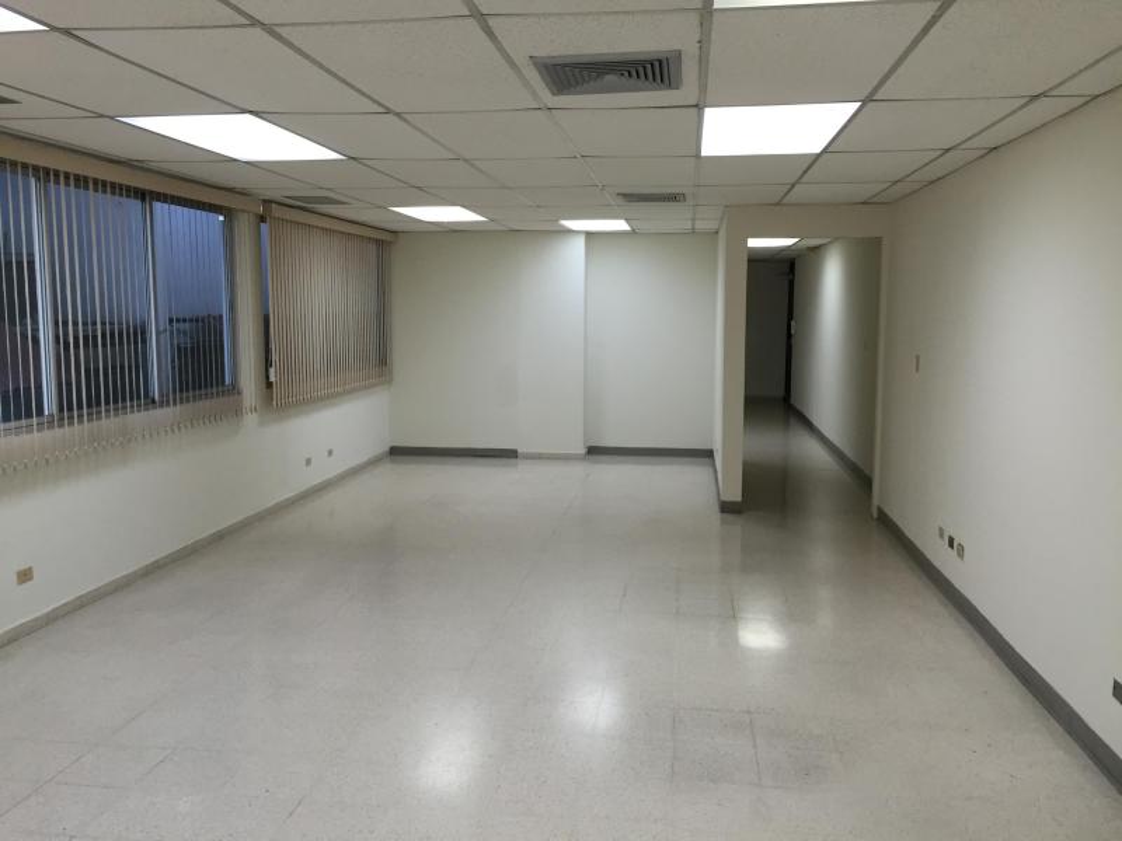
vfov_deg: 48.2
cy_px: 420
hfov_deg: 61.7
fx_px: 940
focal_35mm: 29
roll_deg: -1.1
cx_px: 561
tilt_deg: -6.7
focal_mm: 4.15
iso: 50
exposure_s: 1/30
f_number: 2.2
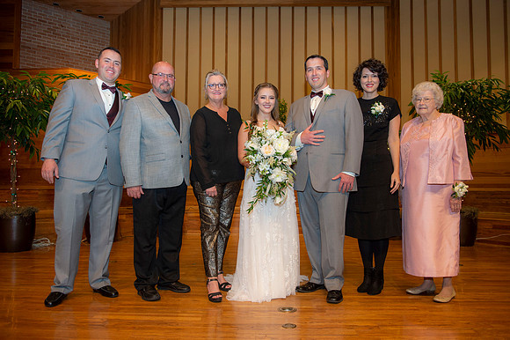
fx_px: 396
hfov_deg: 65.5
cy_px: 170
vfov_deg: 46.4
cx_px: 255
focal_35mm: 28
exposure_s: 1/200
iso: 800
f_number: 3.5
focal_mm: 28
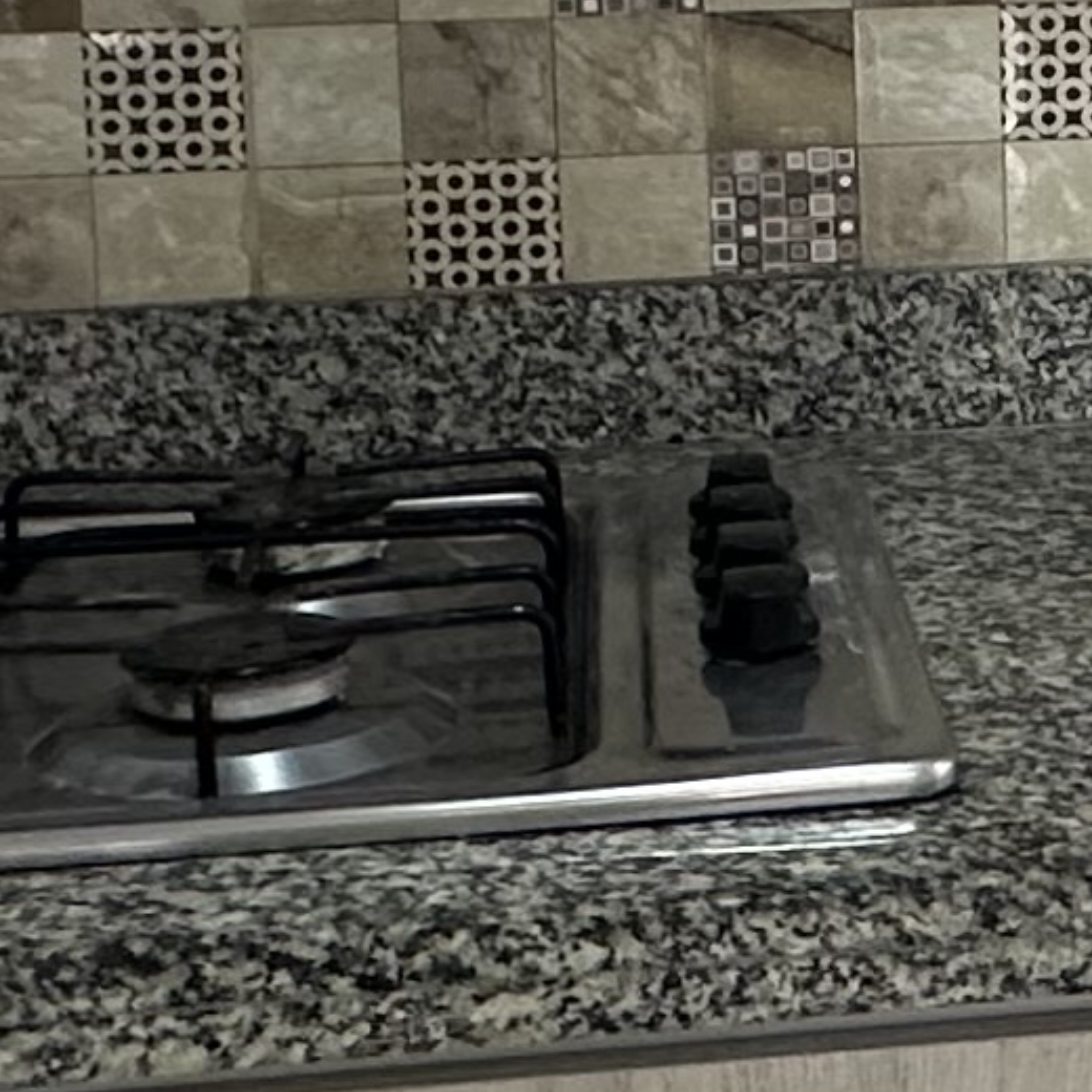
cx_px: 1210
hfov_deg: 17.5
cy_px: 191
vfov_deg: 17.9
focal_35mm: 96
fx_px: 3426
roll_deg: +1.7
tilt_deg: -7.2
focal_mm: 2.22
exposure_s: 1/60
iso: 320
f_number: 2.2
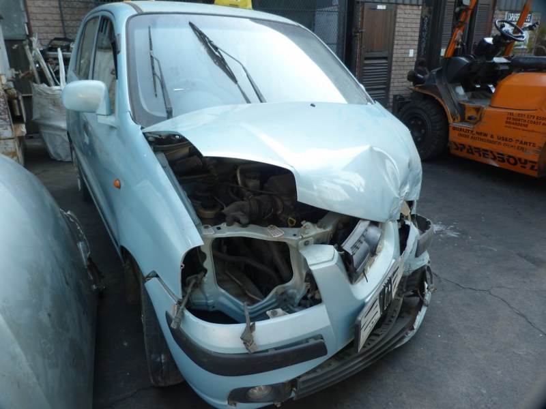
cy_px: 204
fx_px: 394
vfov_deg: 54.9
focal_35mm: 25
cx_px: 273
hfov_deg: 69.4
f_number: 2.8
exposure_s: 1/125
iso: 80
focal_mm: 4.5
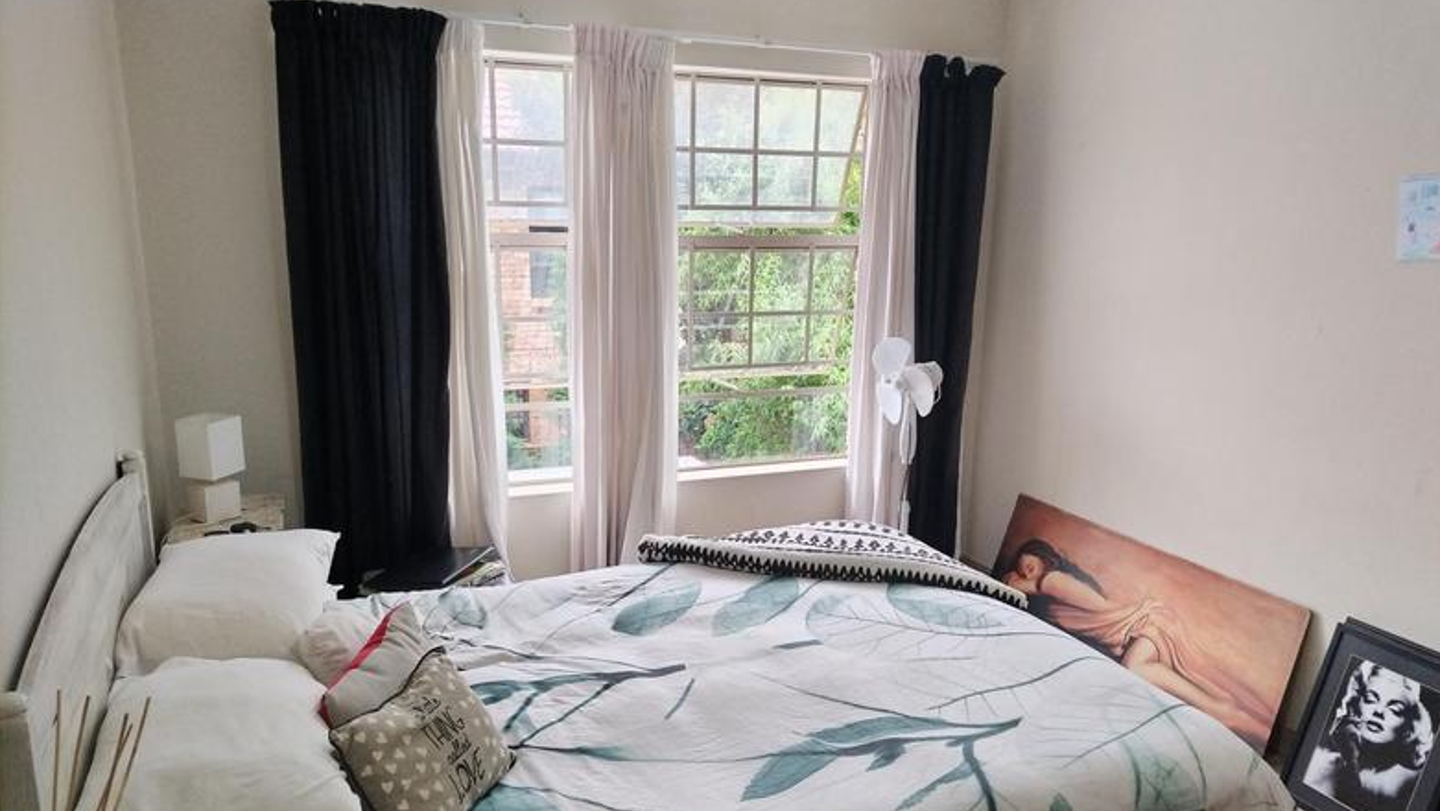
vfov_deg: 40.1
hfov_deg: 66.0
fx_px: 1108
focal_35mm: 29
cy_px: 470
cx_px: 736
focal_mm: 4.7
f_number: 1.8
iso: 784
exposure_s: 1/100
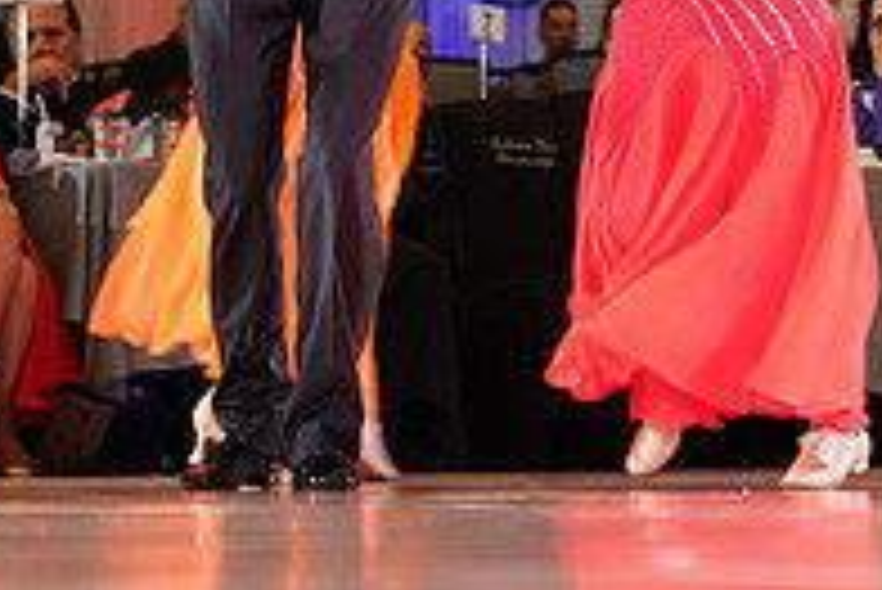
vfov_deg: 4.4
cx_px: 734
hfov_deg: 6.6
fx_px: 7600
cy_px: -187
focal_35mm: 310
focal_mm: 105
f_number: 4.5
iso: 1600
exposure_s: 1/160
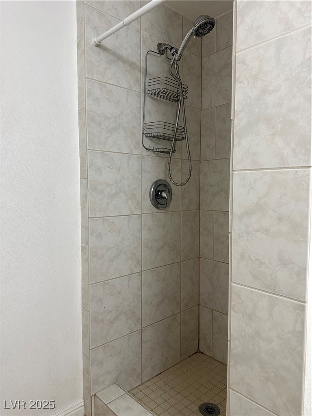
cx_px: 156
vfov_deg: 71.6
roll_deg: -0.3
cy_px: 208
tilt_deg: -3.1
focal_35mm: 24
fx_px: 288
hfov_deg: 56.8
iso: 200
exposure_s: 1/120
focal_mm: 6.86
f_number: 1.78
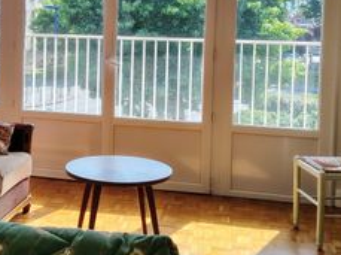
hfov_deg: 30.0
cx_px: 68
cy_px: 42
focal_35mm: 63
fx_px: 620
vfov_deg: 22.8
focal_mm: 5.25
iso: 100
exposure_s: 1/191
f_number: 1.75
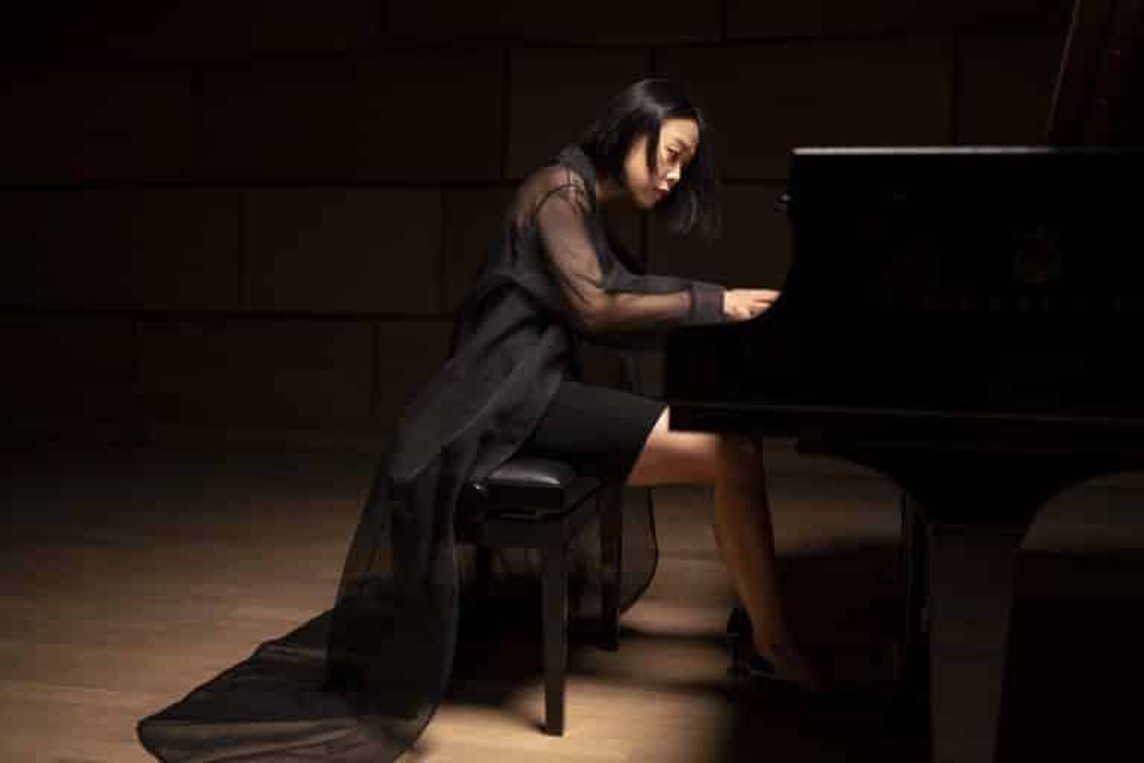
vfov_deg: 33.4
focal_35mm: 40
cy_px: 382
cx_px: 572
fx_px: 1271
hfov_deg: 48.5
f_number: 1.4
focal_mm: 40
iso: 500
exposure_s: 1/640
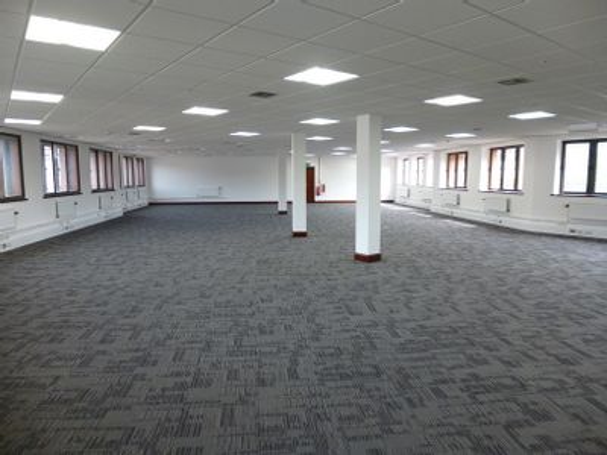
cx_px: 304
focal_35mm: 24
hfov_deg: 71.6
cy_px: 228
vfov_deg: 56.8
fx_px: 421
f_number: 2.8
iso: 250
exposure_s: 1/60
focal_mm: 4.3
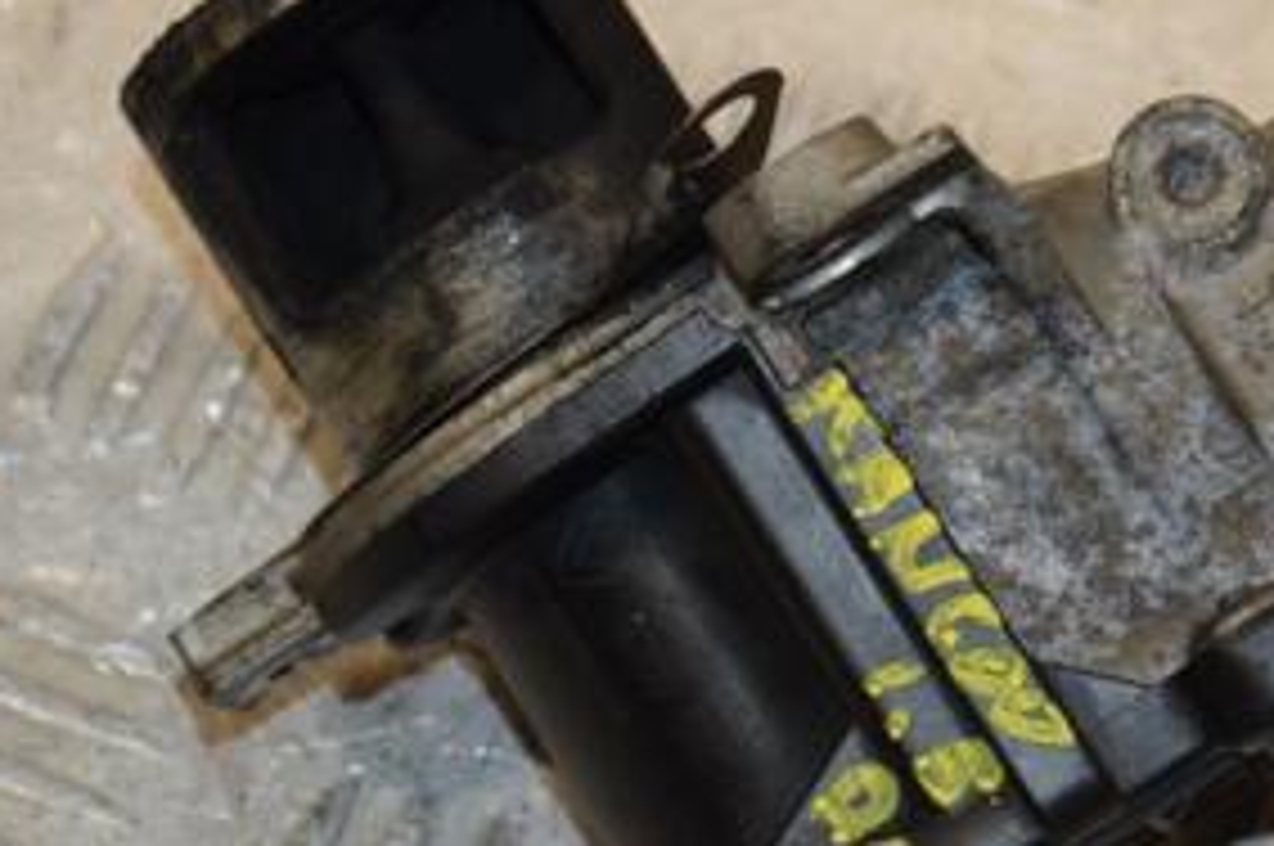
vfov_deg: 6.1
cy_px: 531
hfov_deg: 9.2
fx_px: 7883
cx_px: 864
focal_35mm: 223
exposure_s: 1/200
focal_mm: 70
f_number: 7.1
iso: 800
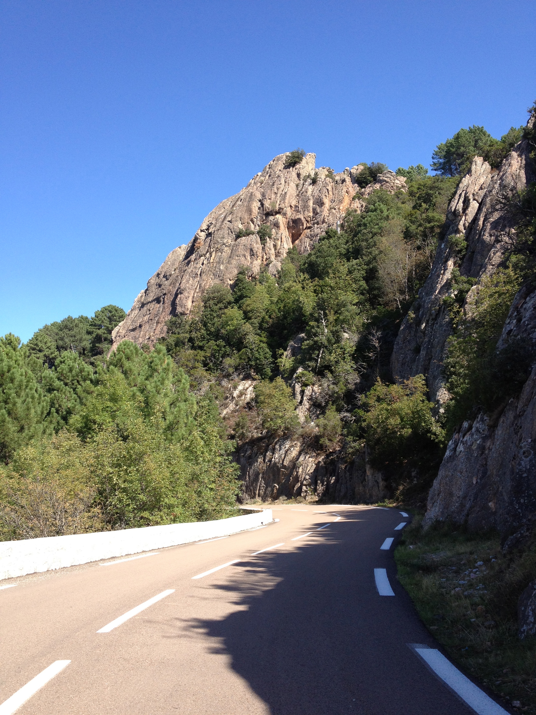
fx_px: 723
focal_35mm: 35
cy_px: 358
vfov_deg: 52.6
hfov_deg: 40.7
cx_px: 268
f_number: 2.4
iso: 64
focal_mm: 4.28
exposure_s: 1/746
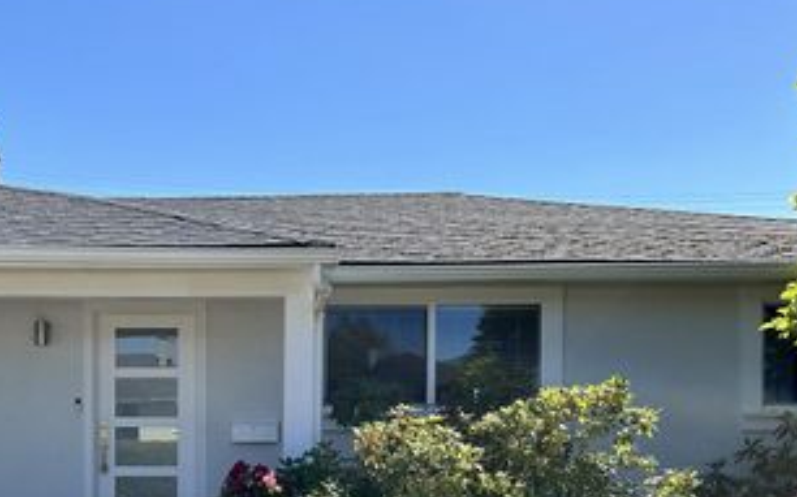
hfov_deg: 42.7
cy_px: 451
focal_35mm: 45
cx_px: 177
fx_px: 977
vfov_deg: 27.5
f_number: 1.5
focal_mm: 5.7
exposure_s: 1/3257
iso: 50
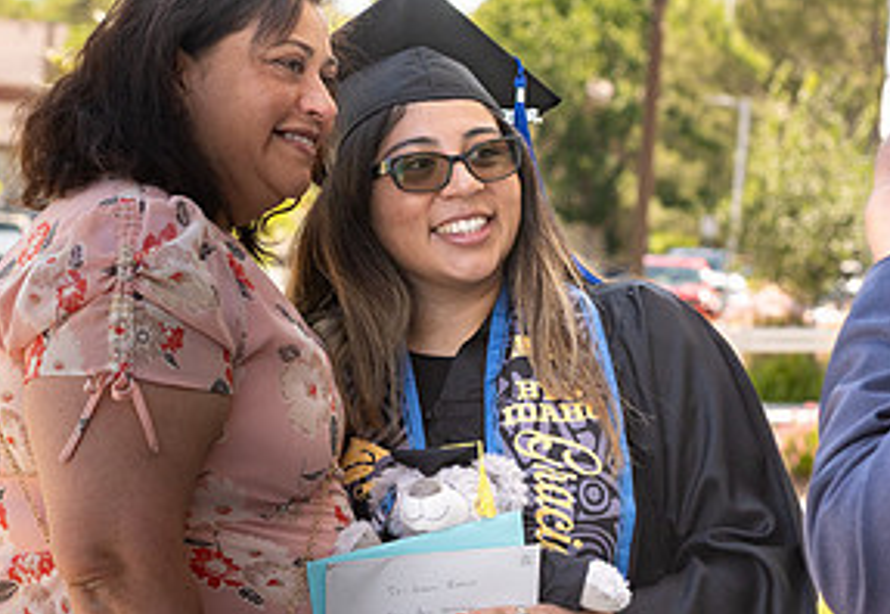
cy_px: 426
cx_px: 556
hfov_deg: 13.0
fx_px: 3898
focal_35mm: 156
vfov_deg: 9.0
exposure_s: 1/400
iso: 160
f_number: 4
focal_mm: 70
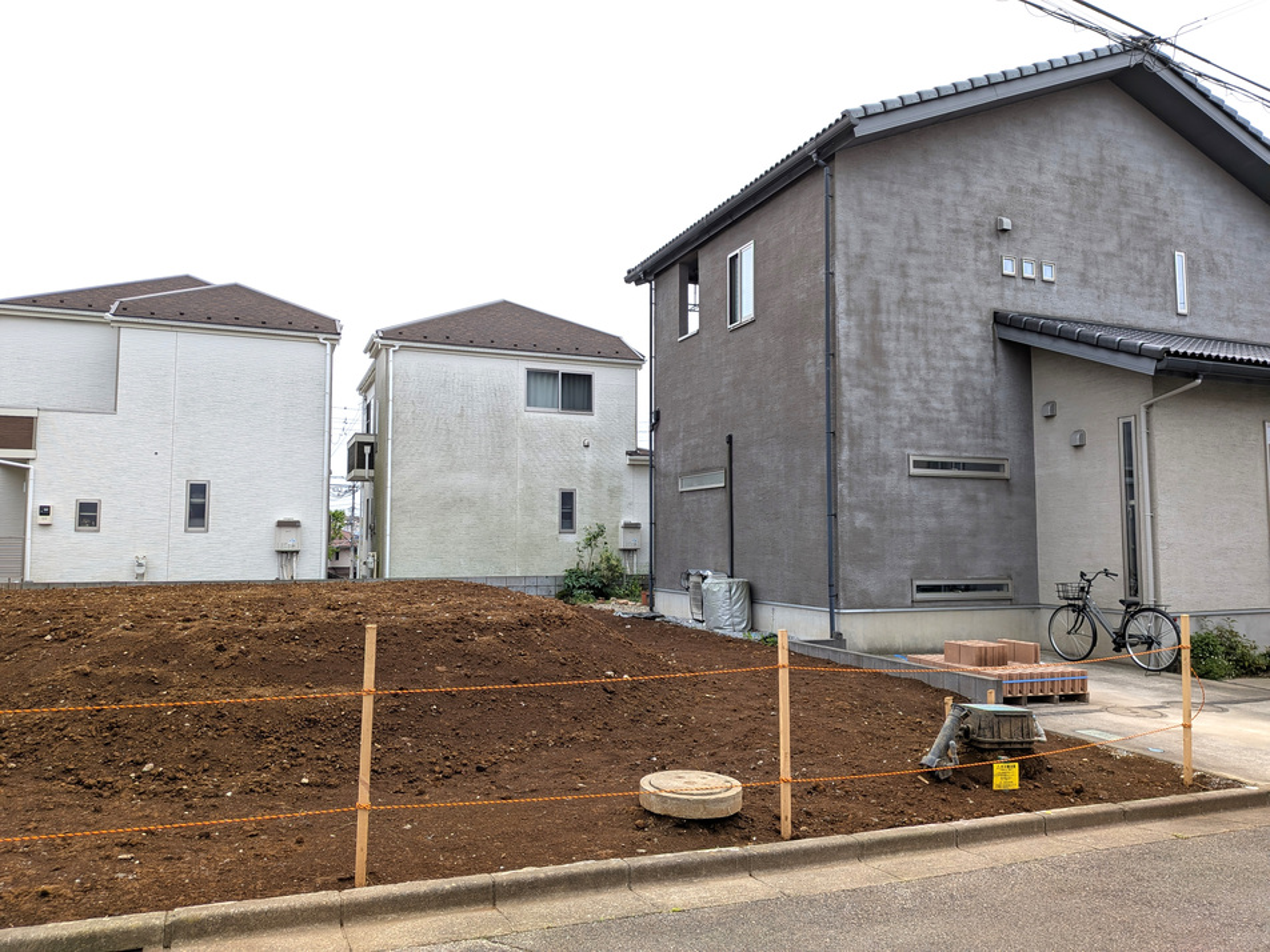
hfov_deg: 71.6
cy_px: 476
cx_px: 635
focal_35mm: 24
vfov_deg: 56.8
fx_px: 881
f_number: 1.7
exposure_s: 1/1479
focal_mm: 4.53
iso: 29
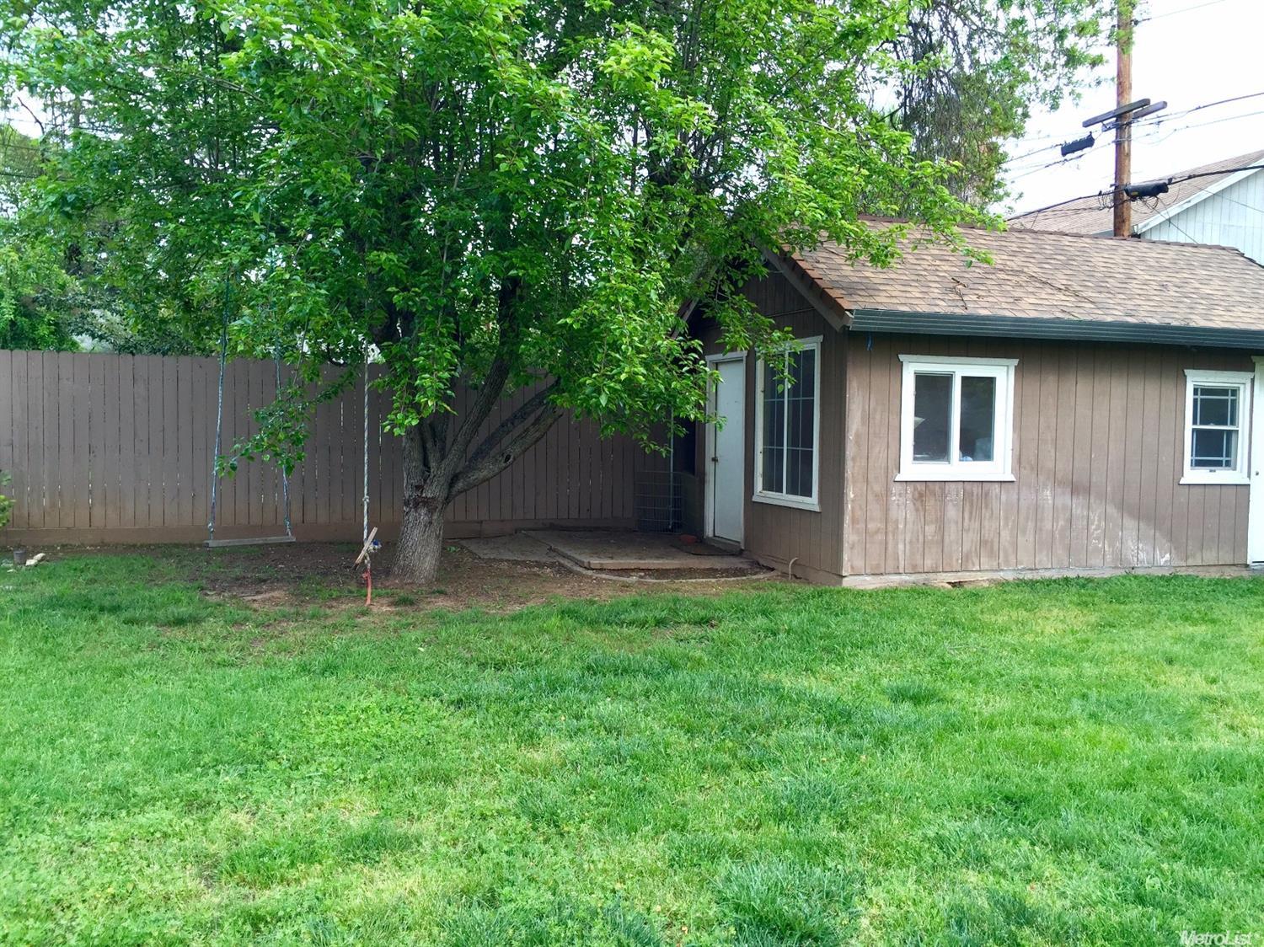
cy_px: 474
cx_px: 632
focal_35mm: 29
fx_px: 1059
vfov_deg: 48.2
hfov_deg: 61.7
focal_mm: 4.15
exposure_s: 1/40
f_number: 2.2
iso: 40
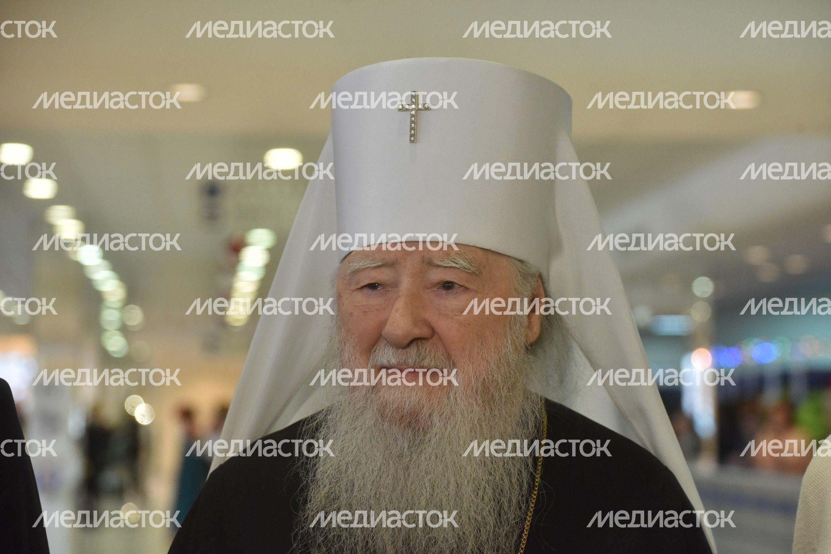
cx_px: 416
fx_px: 2078
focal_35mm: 90
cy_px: 277
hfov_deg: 22.6
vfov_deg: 15.2
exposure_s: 1/200
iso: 4000
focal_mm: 90
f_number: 5.6
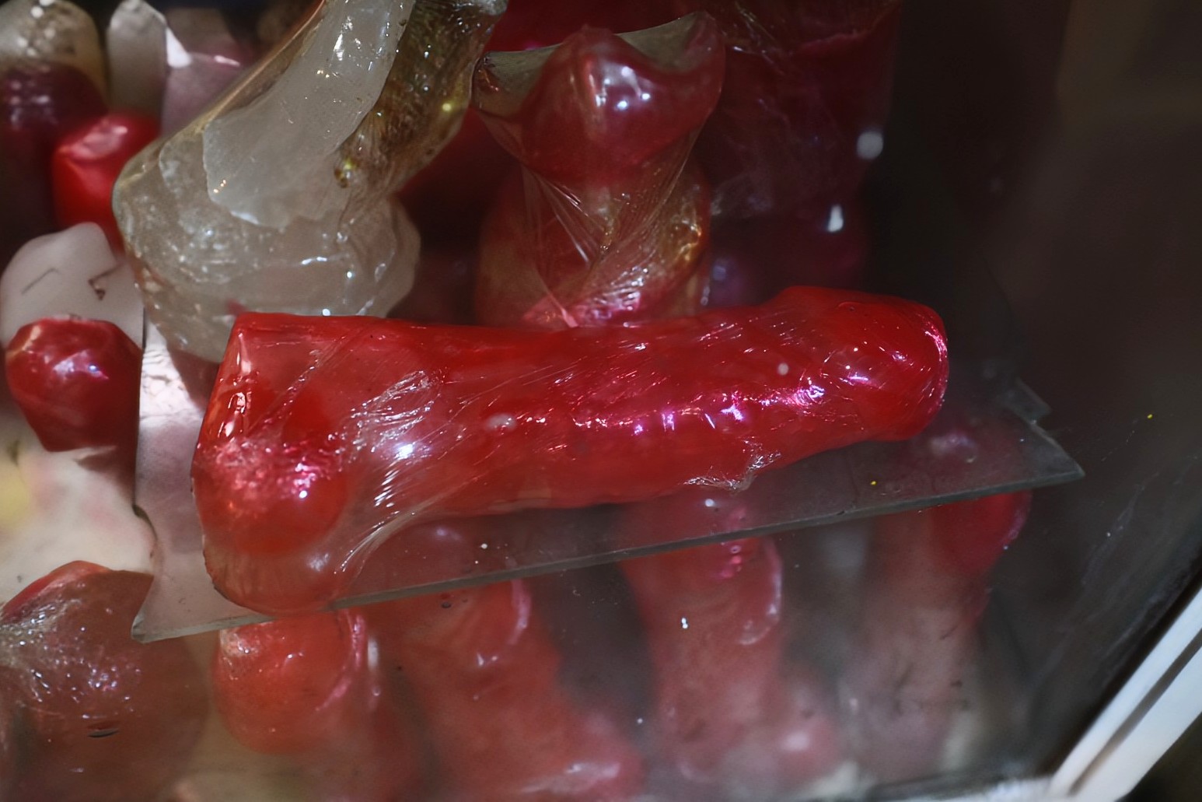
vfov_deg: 37.9
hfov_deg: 54.4
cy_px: 401
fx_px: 1169
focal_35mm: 35
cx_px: 601
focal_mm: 35
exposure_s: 1/100
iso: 500
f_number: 2.2
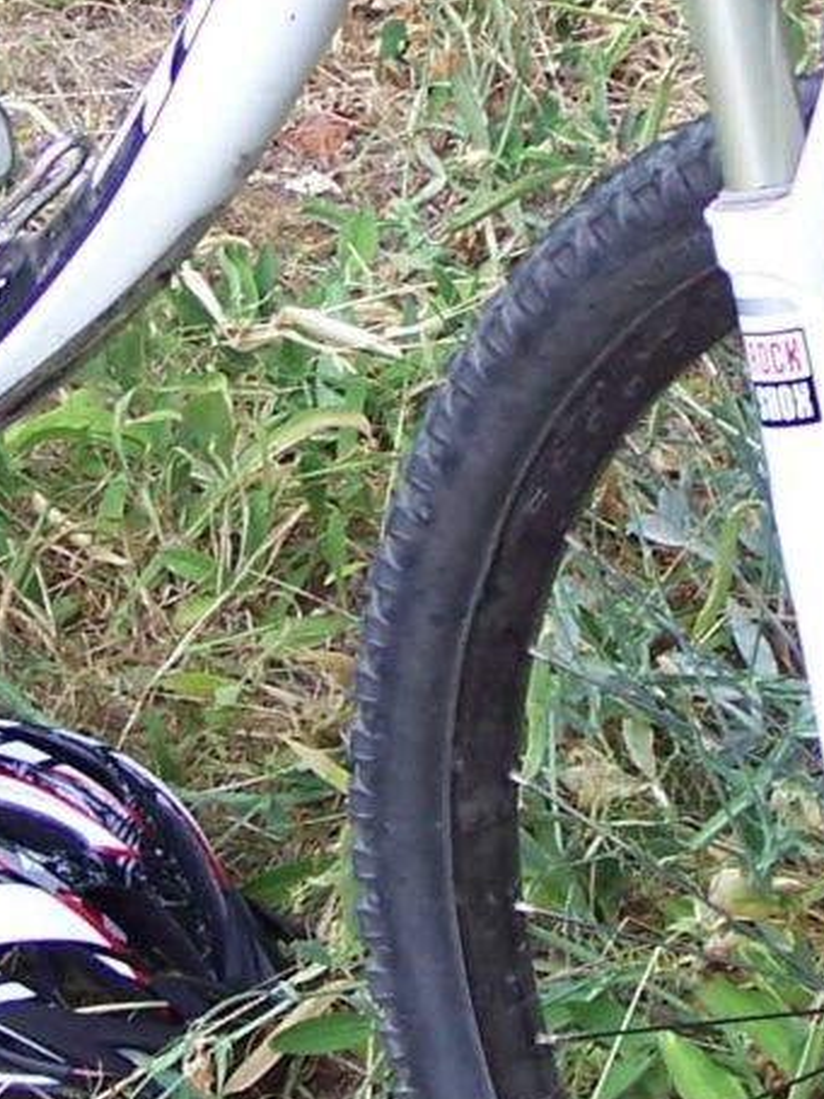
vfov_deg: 11.5
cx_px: 512
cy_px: 336
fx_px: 5430
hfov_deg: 8.7
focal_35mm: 171
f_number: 2.8
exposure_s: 1/60
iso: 64
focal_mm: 6.3
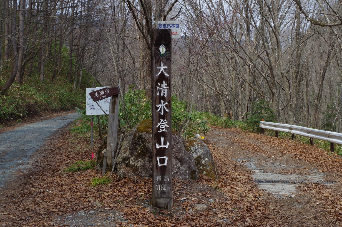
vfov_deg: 29.1
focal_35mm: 46
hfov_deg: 42.8
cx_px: 171
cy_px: 114
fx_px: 436
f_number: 11
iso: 200
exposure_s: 1/160
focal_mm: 30.63
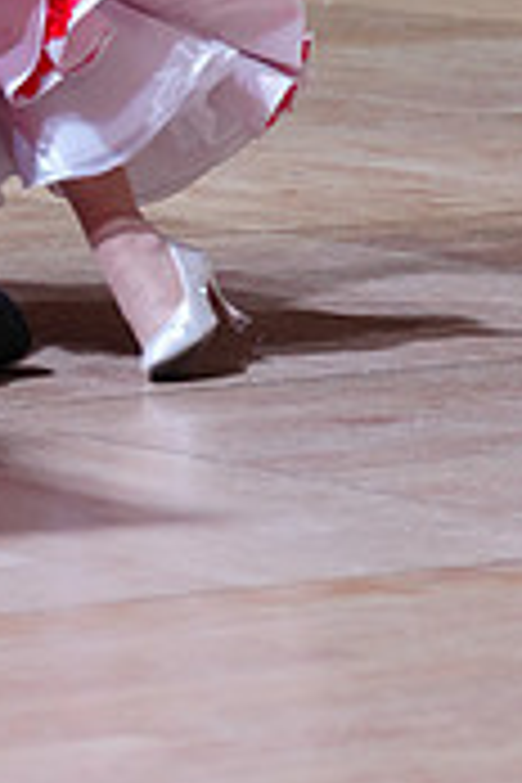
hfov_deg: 4.3
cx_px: -56
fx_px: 6894
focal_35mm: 317
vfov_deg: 6.4
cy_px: -432
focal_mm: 95
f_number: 2.8
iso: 800
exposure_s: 1/500
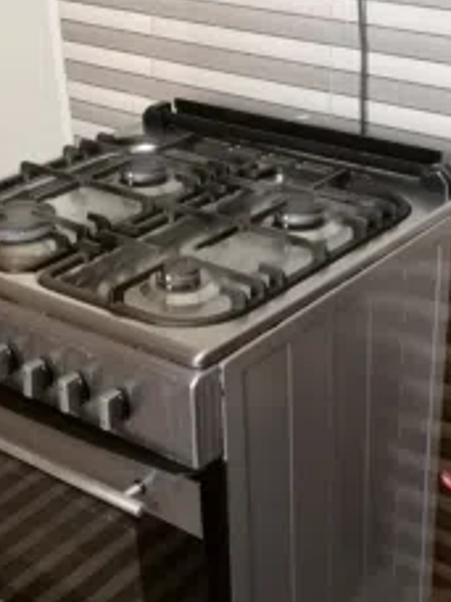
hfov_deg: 22.6
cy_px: 364
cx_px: 224
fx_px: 1129
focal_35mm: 65
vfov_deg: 29.7
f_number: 1.8
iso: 640
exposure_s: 1/25
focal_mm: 5.3
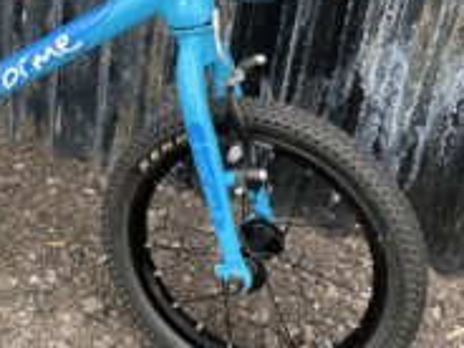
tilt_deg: -27.4
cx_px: 113
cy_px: 55
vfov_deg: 21.3
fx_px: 911
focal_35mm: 68
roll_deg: -6.7
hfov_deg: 28.1
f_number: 1.6
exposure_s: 1/251
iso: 32
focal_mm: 4.2
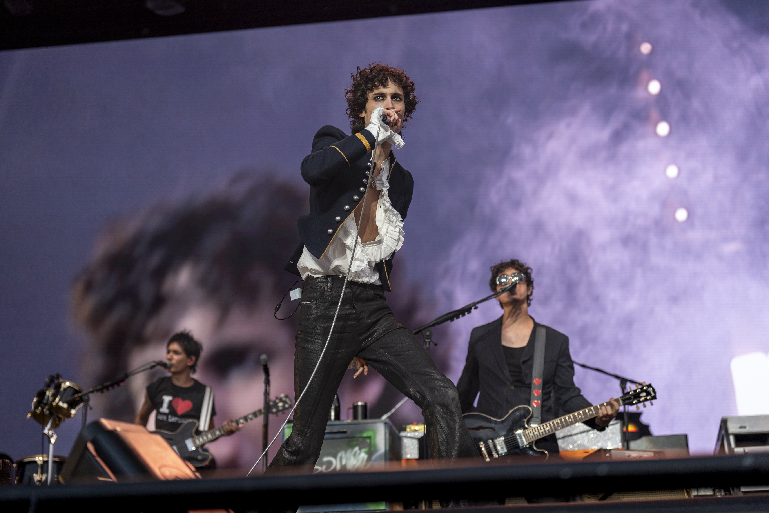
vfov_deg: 19.5
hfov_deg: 28.8
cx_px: 384
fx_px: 1495
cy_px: 256
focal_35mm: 70
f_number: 2.8
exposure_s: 1/800
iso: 320
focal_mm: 70
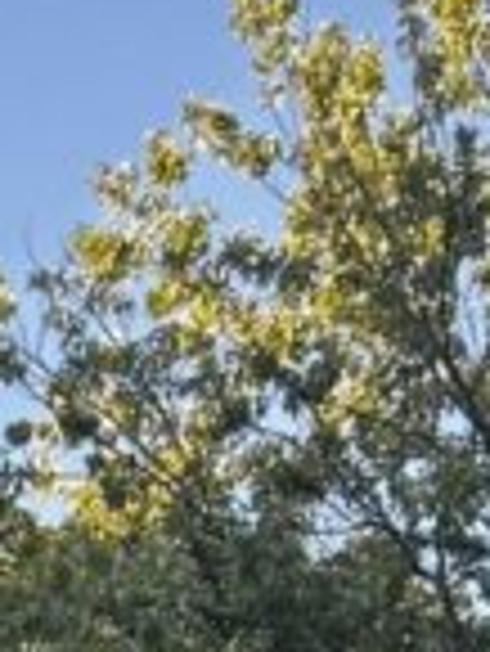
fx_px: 3468
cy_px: 1875
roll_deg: -1.3
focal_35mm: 184
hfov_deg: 7.1
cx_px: -1016
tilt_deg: -1.4
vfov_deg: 9.0
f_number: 1.5
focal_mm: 5.7
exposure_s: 1/309
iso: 50
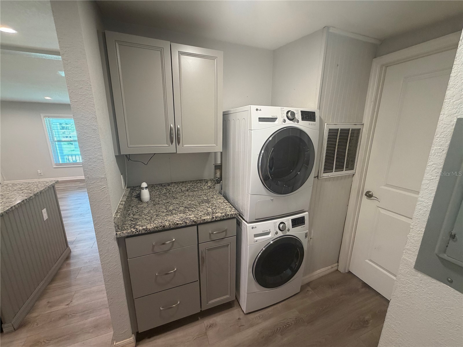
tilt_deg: -13.2
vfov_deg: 85.7
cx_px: 232
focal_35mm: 14
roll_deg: -1.0
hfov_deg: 102.1
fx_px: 187
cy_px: 174
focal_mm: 2.22
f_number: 2.2
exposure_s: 1/60
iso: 250
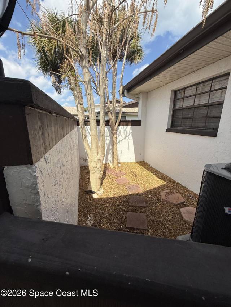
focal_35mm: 14
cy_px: 154
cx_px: 116
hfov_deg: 85.7
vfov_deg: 102.1
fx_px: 125
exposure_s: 1/2506
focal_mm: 2.22
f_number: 2.2
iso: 50
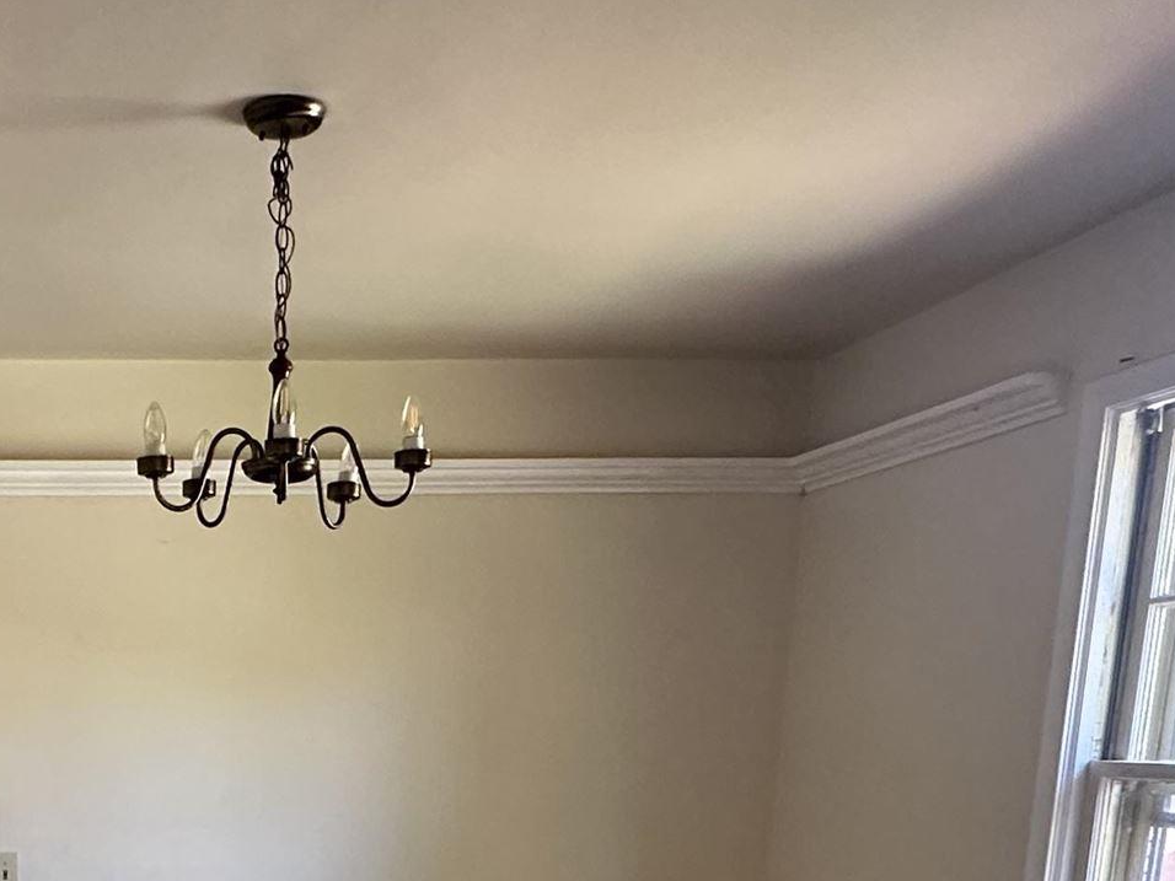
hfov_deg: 39.2
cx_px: 127
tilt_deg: -11.4
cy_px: 1078
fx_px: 1527
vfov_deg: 27.9
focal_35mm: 45
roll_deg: +0.7
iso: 320
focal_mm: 2.22
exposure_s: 1/96
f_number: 2.2
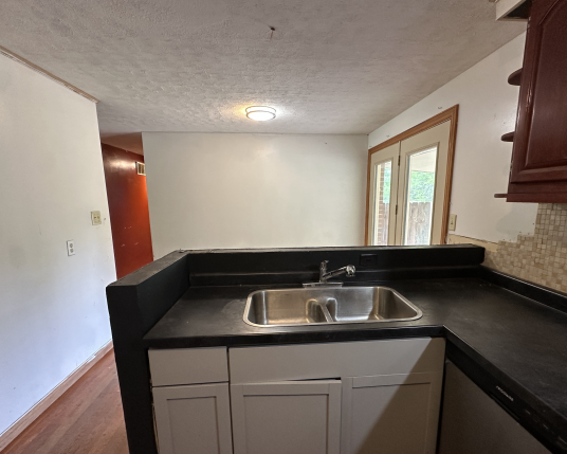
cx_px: 301
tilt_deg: -9.3
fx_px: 285
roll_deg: +0.1
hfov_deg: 89.5
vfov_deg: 76.8
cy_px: 247
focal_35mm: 17
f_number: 2.2
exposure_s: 1/60
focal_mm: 2.22
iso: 250
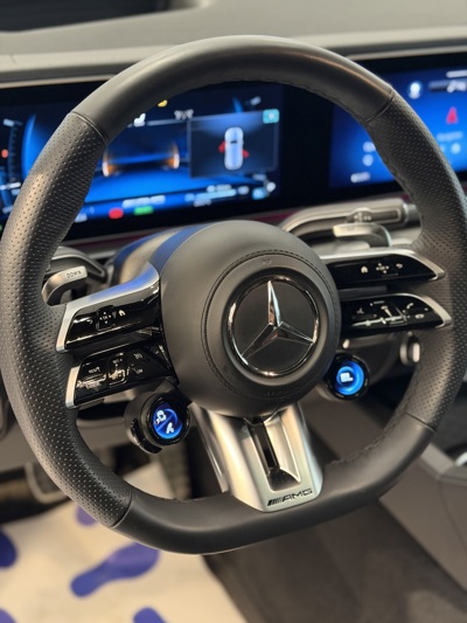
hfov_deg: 30.3
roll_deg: -3.1
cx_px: 234
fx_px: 863
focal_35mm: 48
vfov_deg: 39.6
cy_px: 312
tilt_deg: -31.6
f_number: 1.78
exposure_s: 1/40
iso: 400
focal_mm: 6.76
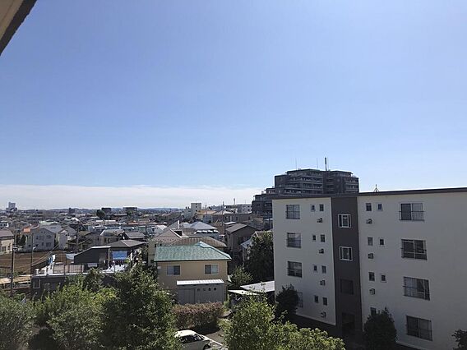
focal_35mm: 28
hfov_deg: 63.4
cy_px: 175
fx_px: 378
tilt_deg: +4.2
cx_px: 234
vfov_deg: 49.7
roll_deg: -0.7
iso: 20
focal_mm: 4
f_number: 1.8
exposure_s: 1/3745
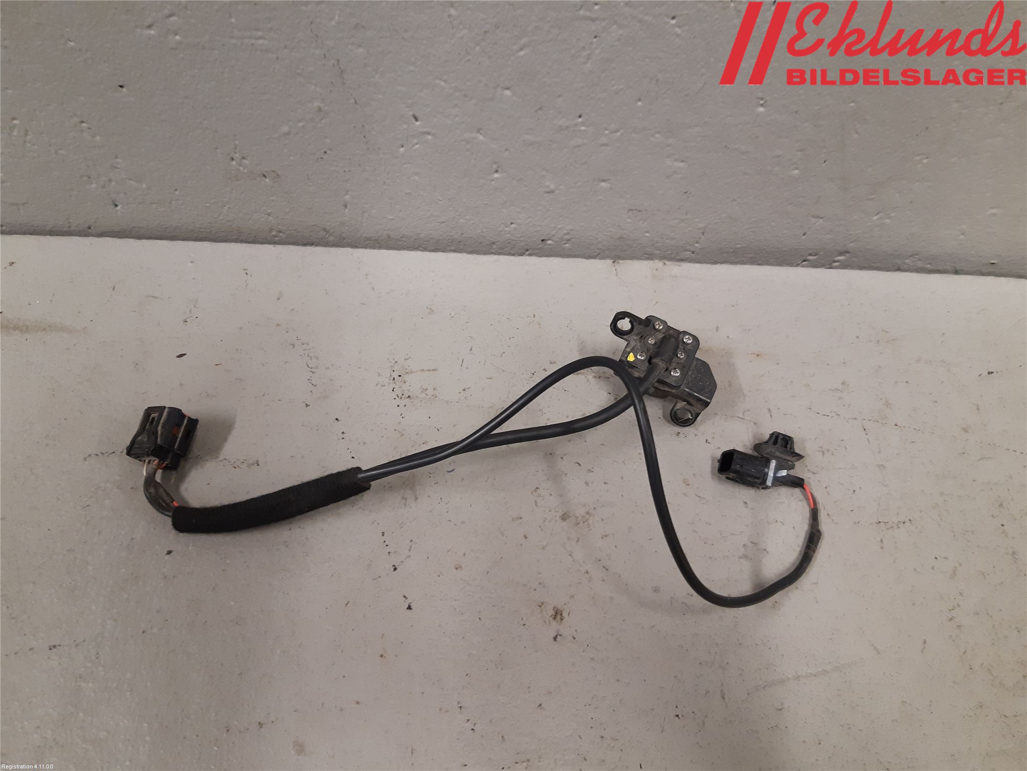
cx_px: 514
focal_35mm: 26
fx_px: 771
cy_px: 386
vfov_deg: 53.1
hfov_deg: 67.3
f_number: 1.7
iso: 160
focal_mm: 3.93
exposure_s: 1/50
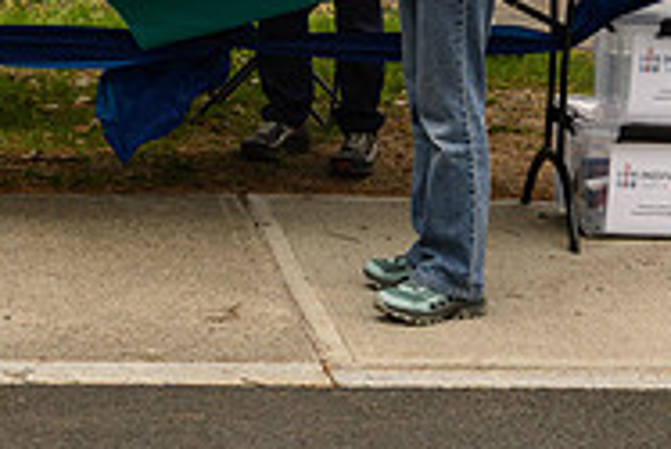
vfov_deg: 10.2
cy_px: -237
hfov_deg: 15.7
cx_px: 154
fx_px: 2425
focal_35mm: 130
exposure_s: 1/320
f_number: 11
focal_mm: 42
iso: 200
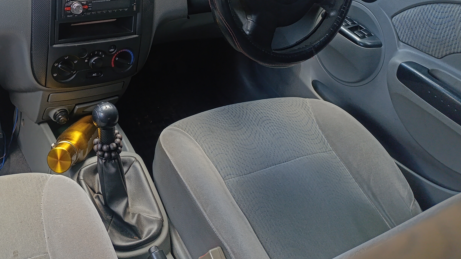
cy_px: -18
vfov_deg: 26.4
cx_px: 105
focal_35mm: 42
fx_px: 513
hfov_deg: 46.3
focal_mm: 6.14
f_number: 1.6
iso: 250
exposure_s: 1/100
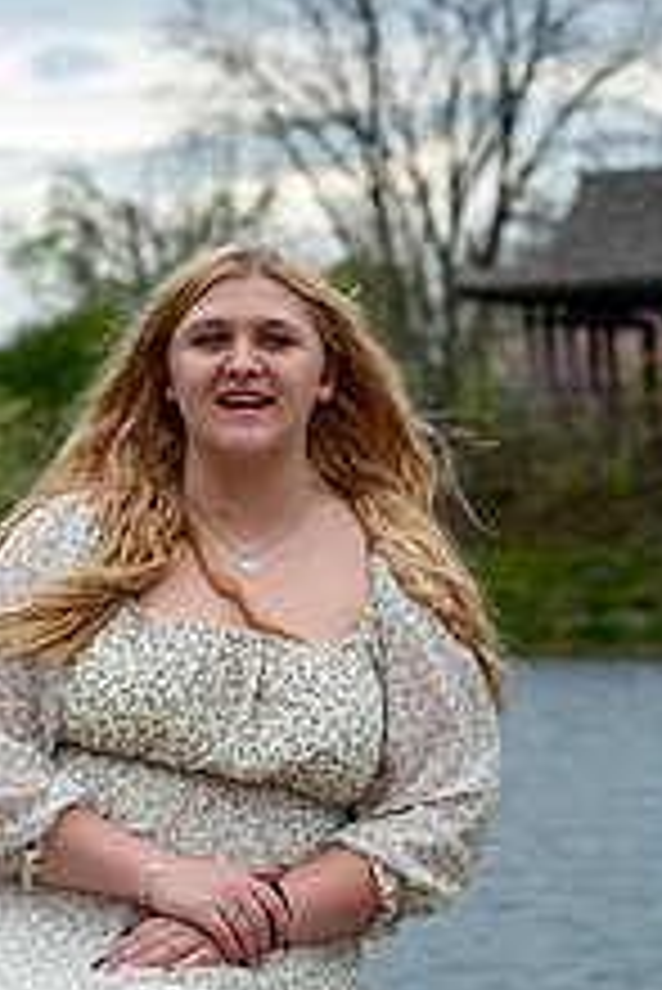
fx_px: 4957
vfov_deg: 11.3
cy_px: 1004
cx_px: 167
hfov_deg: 7.6
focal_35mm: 180
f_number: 4
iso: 250
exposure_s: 1/400
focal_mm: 58.7
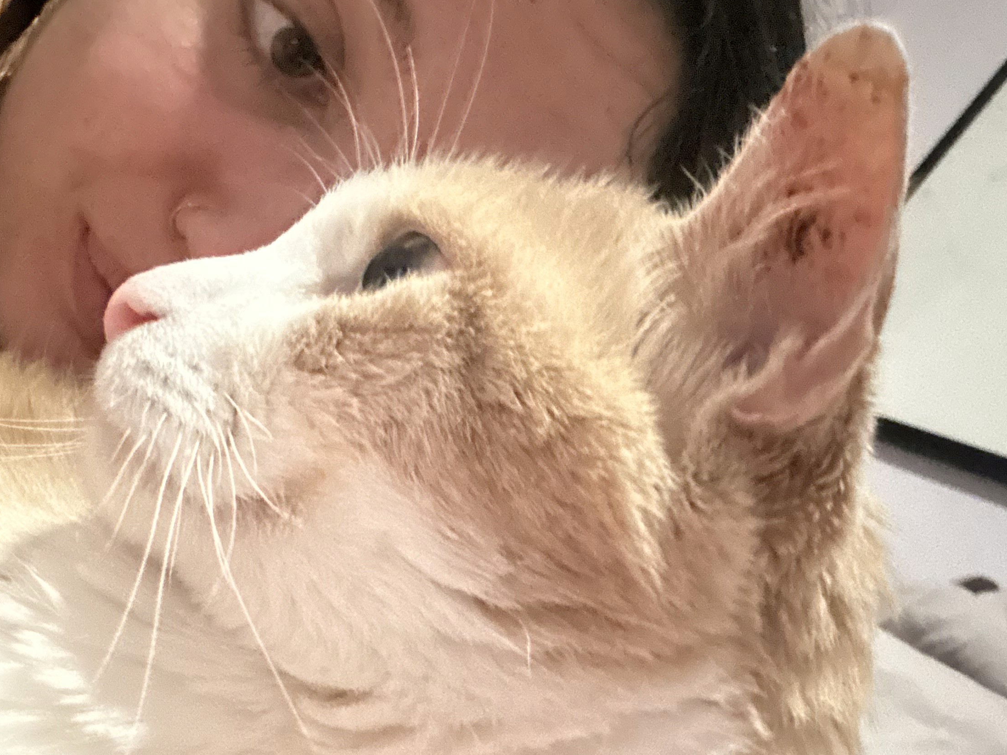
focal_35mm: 42
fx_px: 1222
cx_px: 493
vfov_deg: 34.2
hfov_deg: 44.8
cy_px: 468
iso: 800
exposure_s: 1/15
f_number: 1.9
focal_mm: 2.69
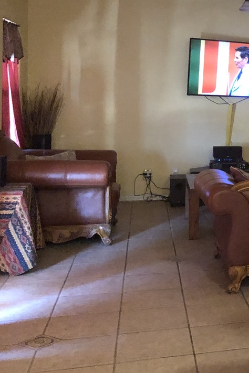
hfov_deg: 19.9
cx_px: 374
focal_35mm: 59
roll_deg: -2.1
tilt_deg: -2.7
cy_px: 123
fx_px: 612
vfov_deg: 33.6
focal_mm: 3.99
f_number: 1.8
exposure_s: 1/4
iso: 125
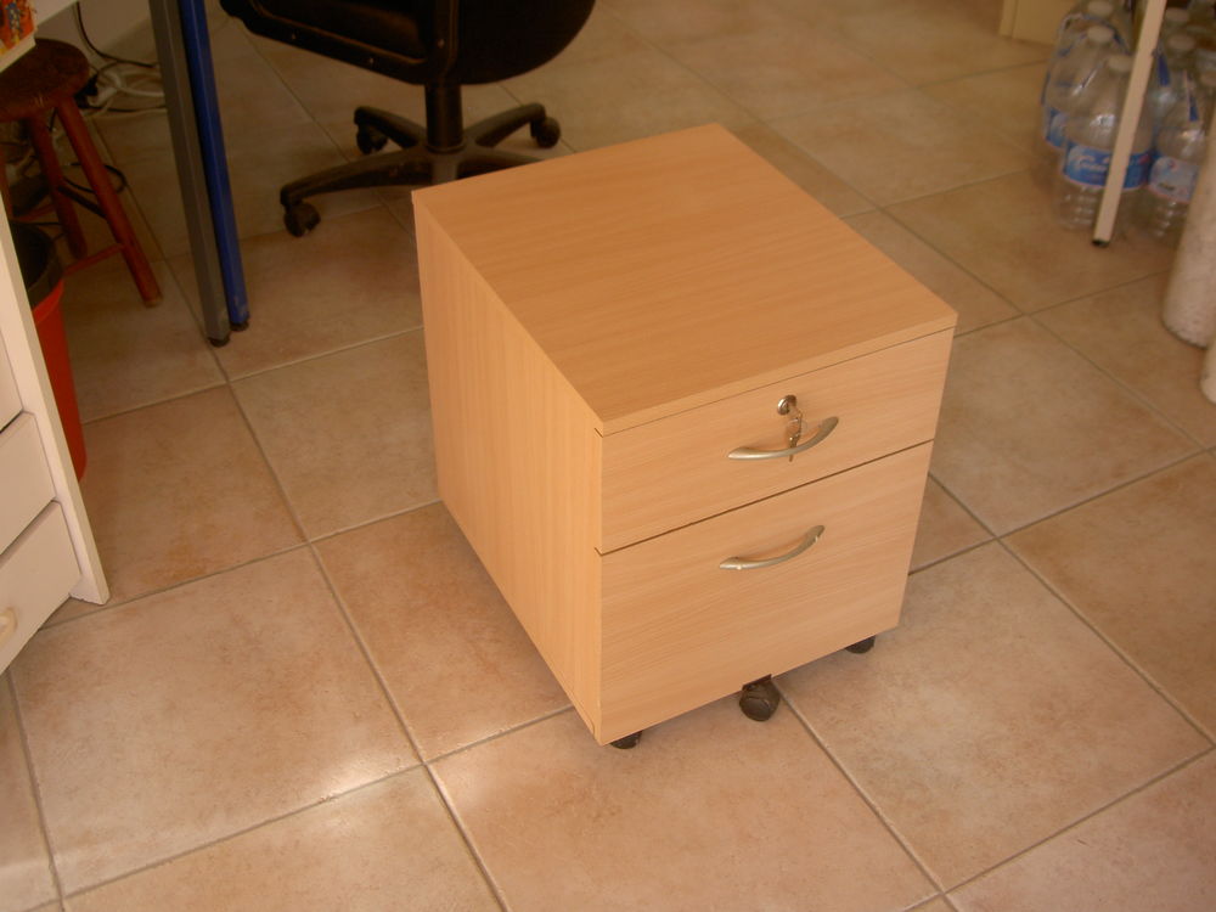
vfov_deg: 36.8
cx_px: 608
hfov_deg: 47.9
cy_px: 456
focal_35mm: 39
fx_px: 1370
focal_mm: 8
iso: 50
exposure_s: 1/60
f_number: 2.8
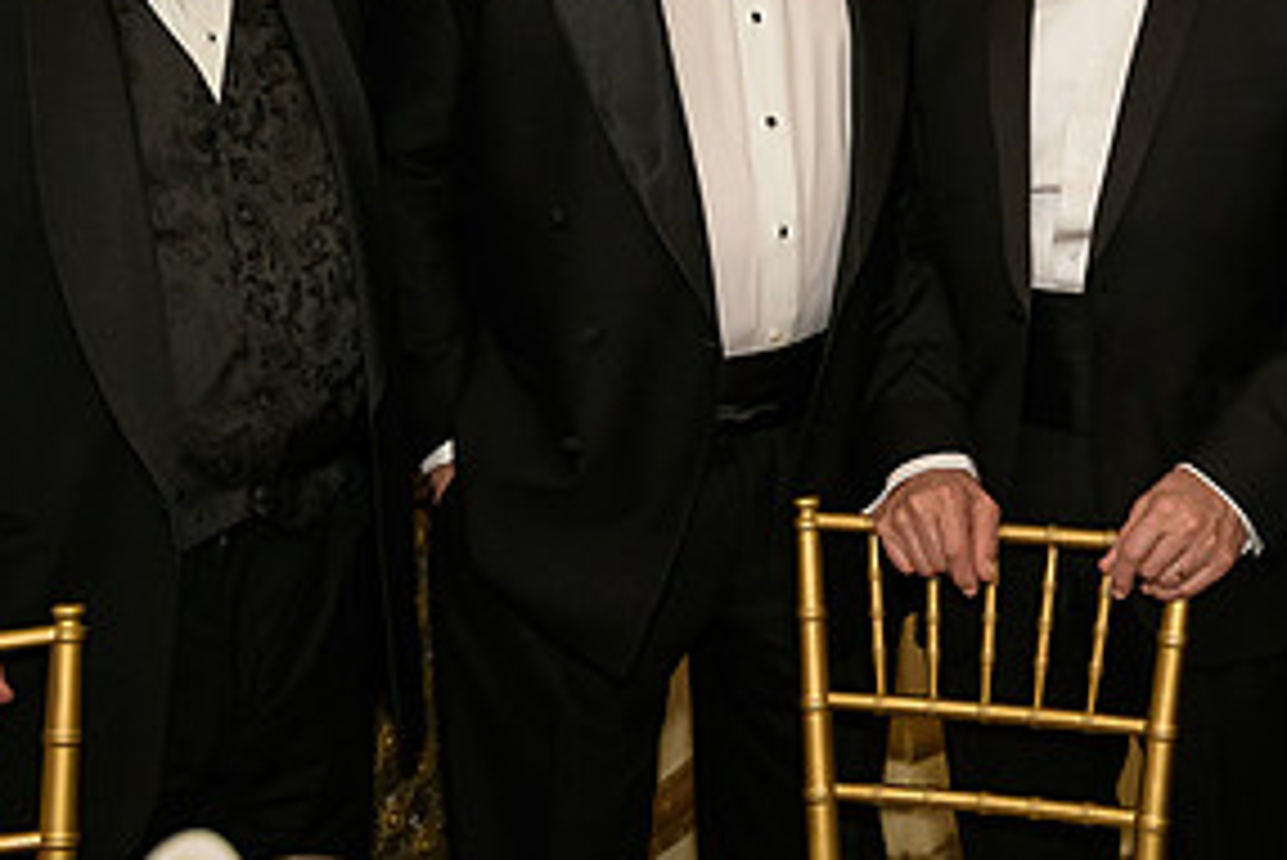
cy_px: 11
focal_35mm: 81
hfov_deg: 24.7
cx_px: 990
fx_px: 2897
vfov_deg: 16.5
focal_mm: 40
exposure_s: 1/125
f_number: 3.2
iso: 1600
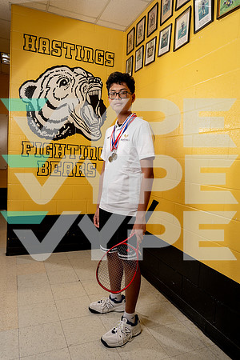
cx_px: 120
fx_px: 270
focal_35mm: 27
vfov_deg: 67.4
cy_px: 180
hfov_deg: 47.9
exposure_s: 1/250
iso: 500
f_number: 5.6
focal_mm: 27
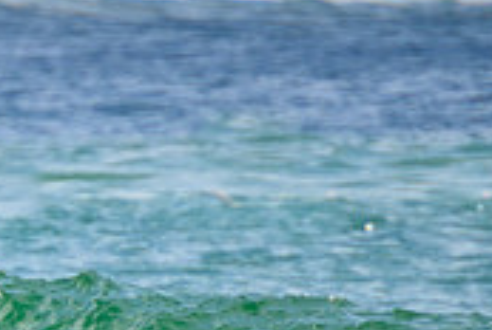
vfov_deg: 0.8
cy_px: 438
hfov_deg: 1.1
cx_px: -539
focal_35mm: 1839
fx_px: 25176
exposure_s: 1/2000
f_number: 5.6
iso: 280
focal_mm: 400
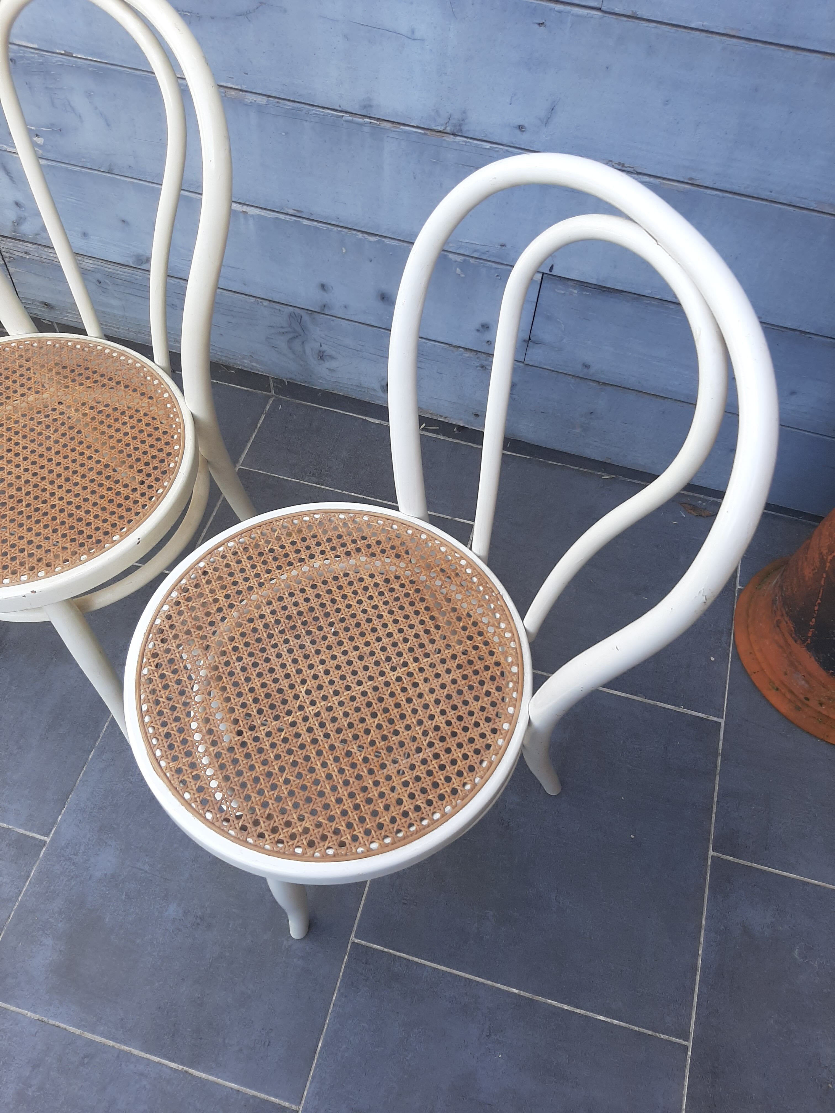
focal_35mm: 26
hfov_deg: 53.1
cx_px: 418
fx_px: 836
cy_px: 556
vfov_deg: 67.3
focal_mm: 3.93
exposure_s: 1/178
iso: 40
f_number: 1.7
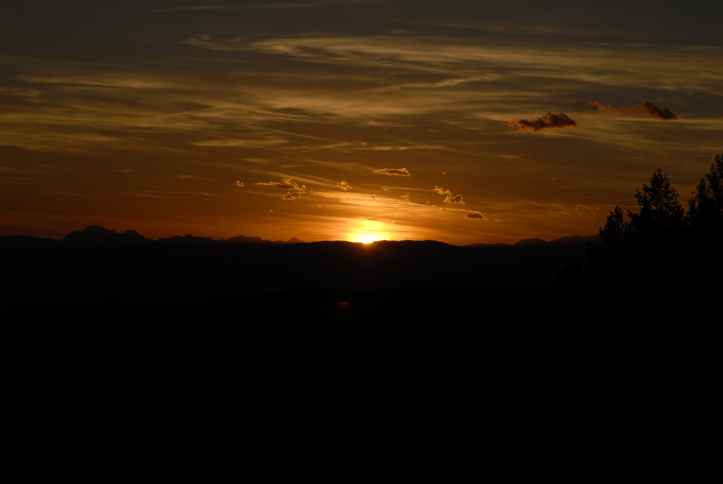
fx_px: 2111
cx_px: 362
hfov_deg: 19.4
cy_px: 242
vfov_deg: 13.1
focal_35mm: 105
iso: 100
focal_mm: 70
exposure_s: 1/640
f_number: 10
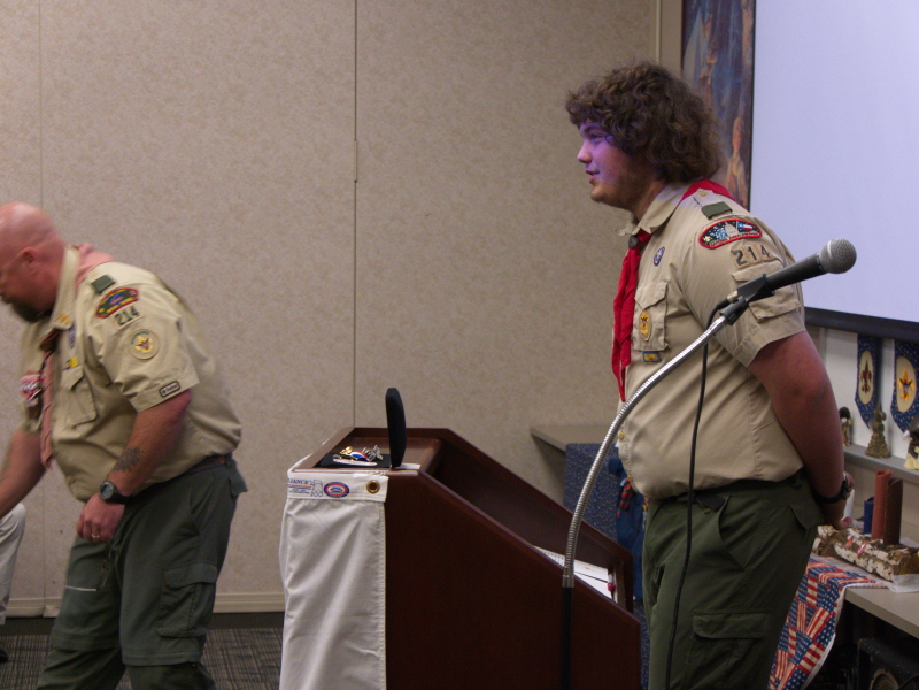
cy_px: 345
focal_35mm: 80
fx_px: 2124
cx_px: 460
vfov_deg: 18.4
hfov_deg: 24.4
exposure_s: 1/80
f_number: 4.7
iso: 1600
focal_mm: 40
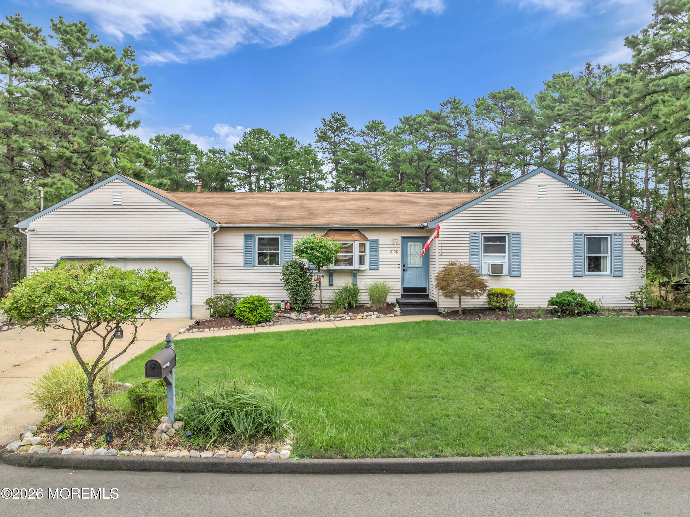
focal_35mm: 24
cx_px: 345
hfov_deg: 71.6
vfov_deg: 56.8
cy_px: 258
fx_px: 478
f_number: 2.8
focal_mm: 12.29
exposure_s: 1/2000
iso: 260
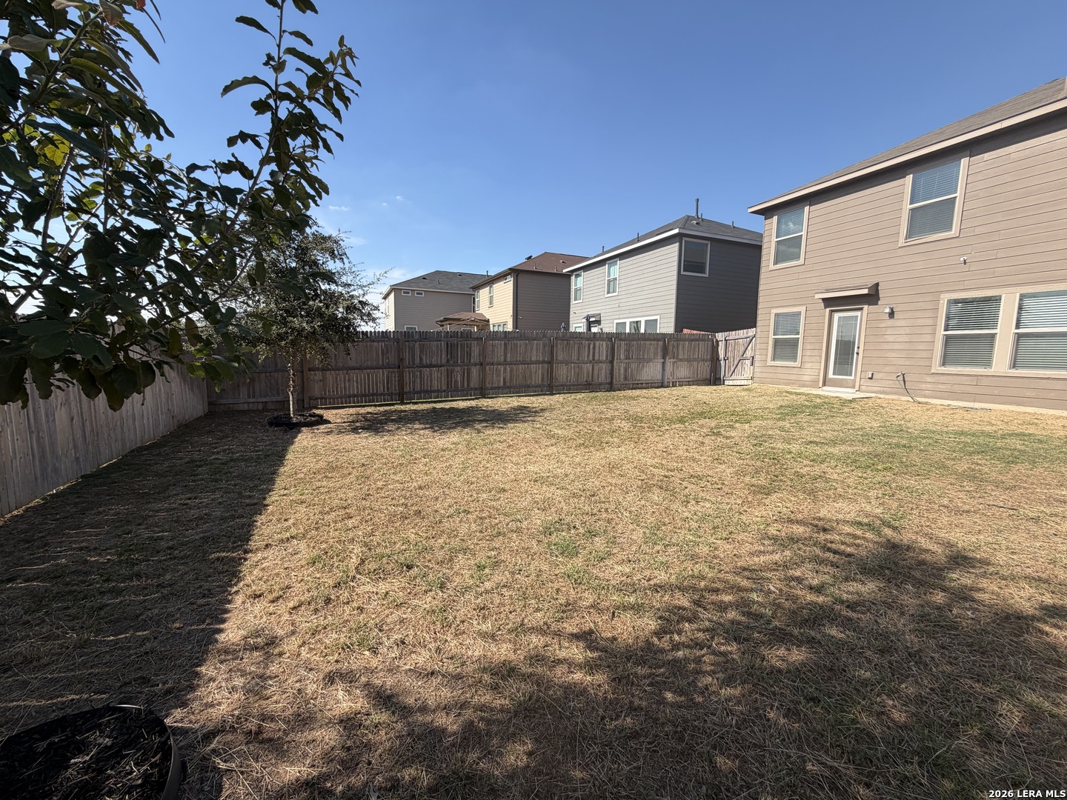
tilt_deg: -4.3
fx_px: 432
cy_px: 400
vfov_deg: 85.7
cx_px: 534
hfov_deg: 102.1
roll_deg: -0.8
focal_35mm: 14
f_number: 2.2
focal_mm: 2.22
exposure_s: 1/770
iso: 32
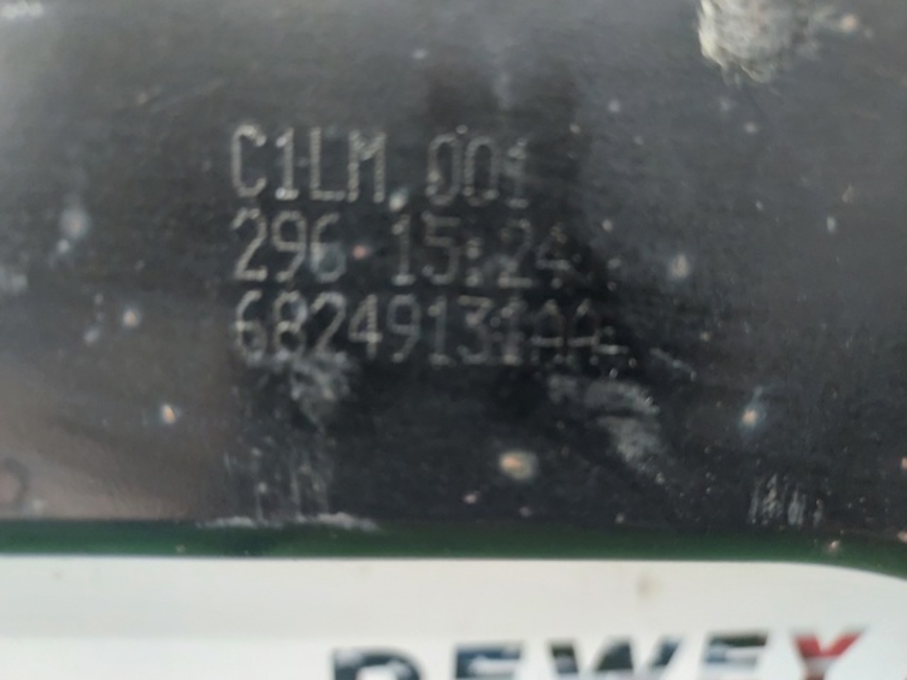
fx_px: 734
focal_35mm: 28
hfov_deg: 63.4
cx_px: 454
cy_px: 340
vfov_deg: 49.7
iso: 500
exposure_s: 1/24
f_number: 1.8
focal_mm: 5.32
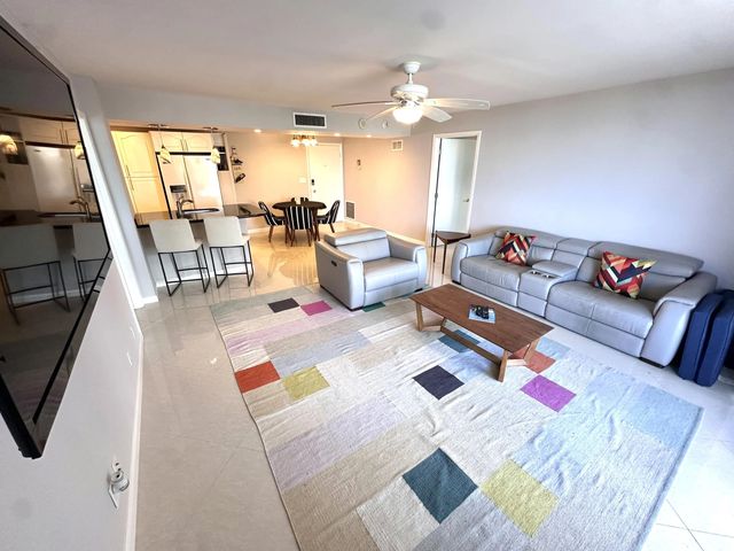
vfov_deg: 85.7
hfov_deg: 102.1
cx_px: 367
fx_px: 297
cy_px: 276
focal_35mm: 14
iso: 200
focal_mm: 2.22
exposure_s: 1/120
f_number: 2.2
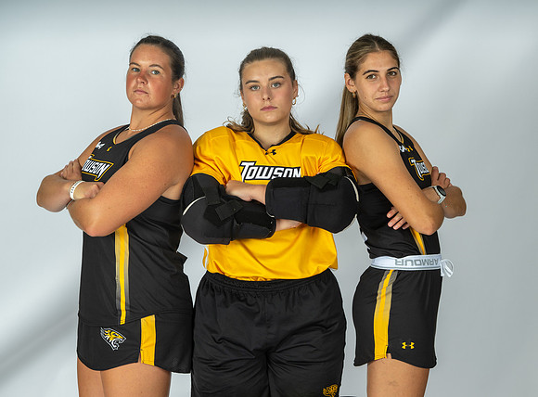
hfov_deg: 25.7
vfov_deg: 19.2
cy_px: 217
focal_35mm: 76
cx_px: 322
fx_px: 1176
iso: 160
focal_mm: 65
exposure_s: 1/200
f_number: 10
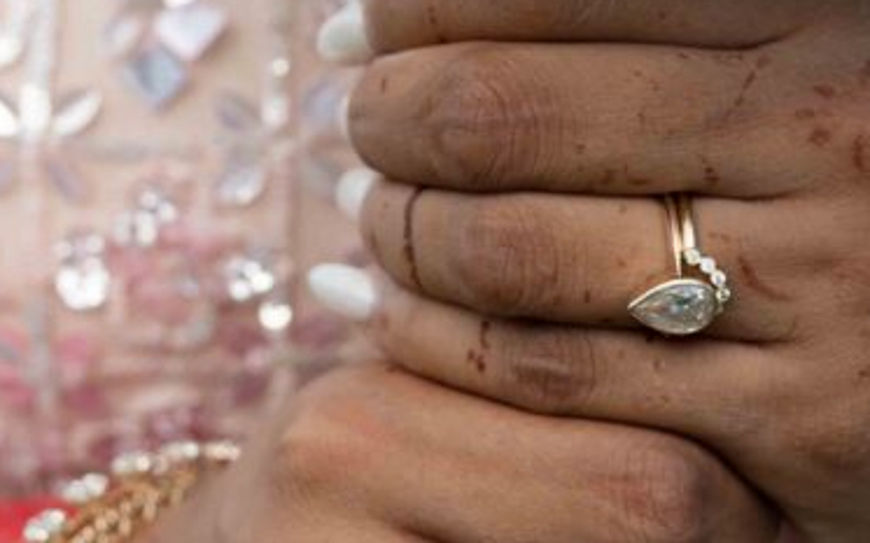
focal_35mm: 210
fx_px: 4978
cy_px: -200
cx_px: 683
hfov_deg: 10.0
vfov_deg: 6.2
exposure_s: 1/250
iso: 100
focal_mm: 50
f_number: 4
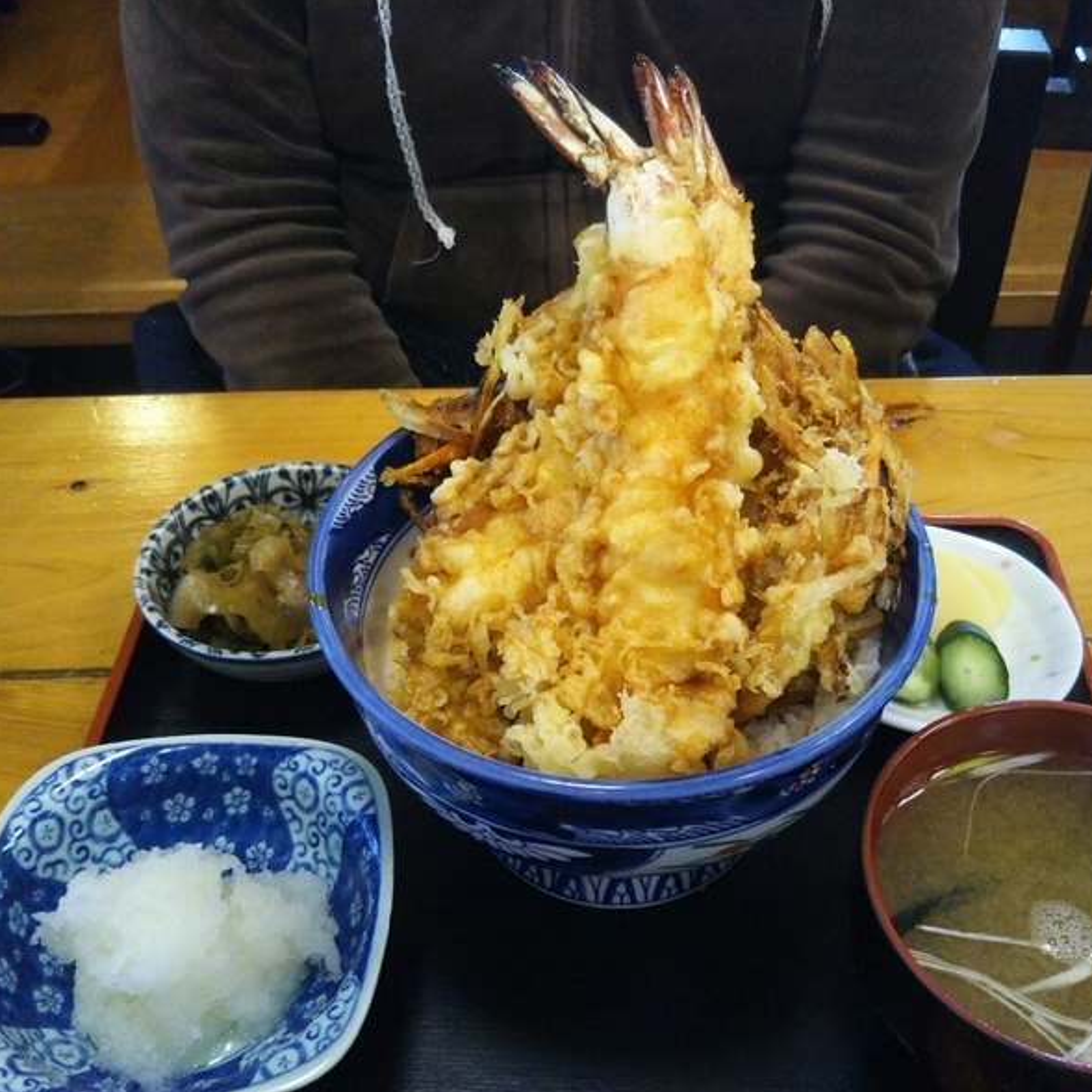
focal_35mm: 36
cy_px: 551
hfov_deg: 45.9
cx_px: 616
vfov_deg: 46.0
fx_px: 1285
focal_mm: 4
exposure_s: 1/60
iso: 250
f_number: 2.2
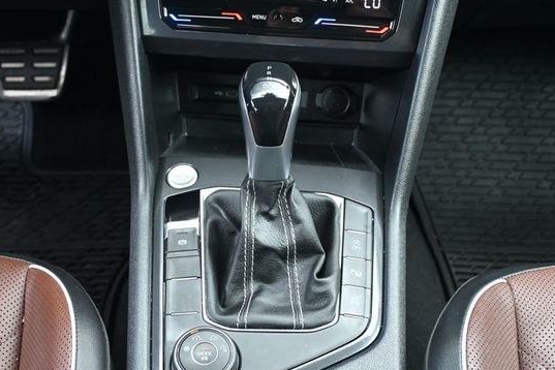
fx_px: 868
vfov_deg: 24.0
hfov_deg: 35.5
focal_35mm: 56
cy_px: 217
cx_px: 270
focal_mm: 31.5
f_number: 5
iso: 1600
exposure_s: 1/125
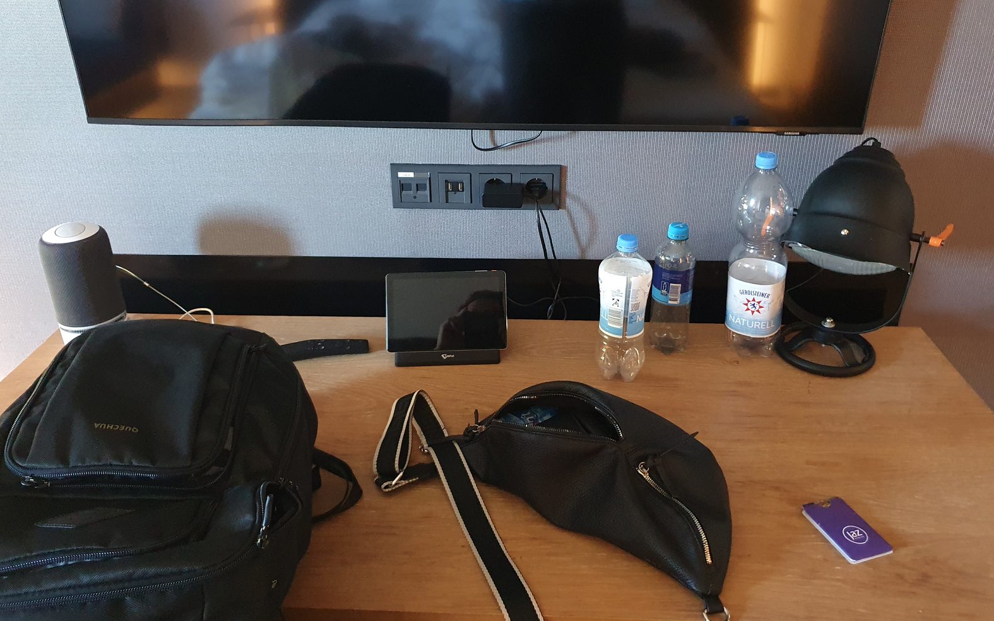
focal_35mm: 28
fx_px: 758
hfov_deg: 66.5
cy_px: 257
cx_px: 494
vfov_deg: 44.4
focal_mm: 4.3
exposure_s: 1/20
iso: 640
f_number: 1.5
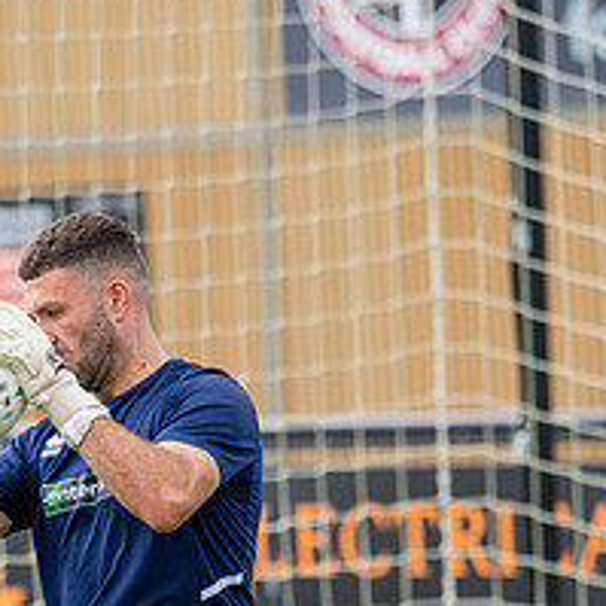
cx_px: 15
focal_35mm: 390
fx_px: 7724
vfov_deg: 4.5
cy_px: 639
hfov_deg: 4.5
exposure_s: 1/2000
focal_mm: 135
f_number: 2.1
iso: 100
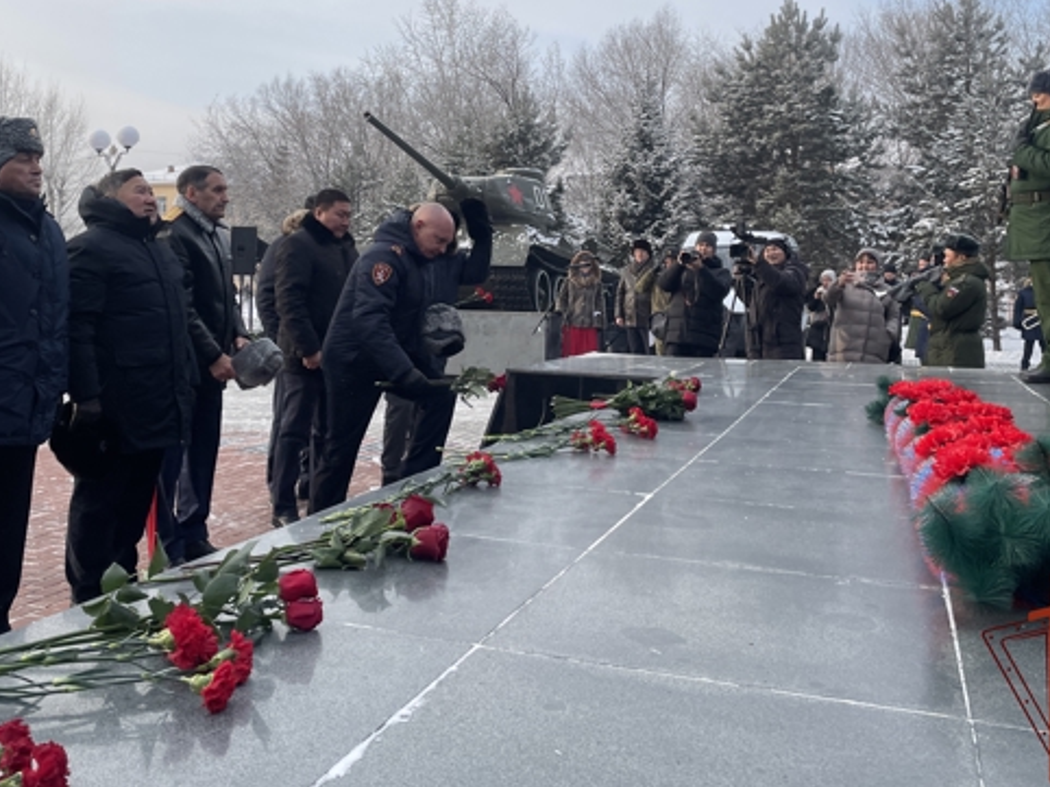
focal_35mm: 36
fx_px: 1091
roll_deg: +1.2
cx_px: 452
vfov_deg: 39.1
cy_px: 255
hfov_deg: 51.2
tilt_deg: +2.9
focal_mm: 4.2
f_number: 1.6
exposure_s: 1/1618
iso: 32
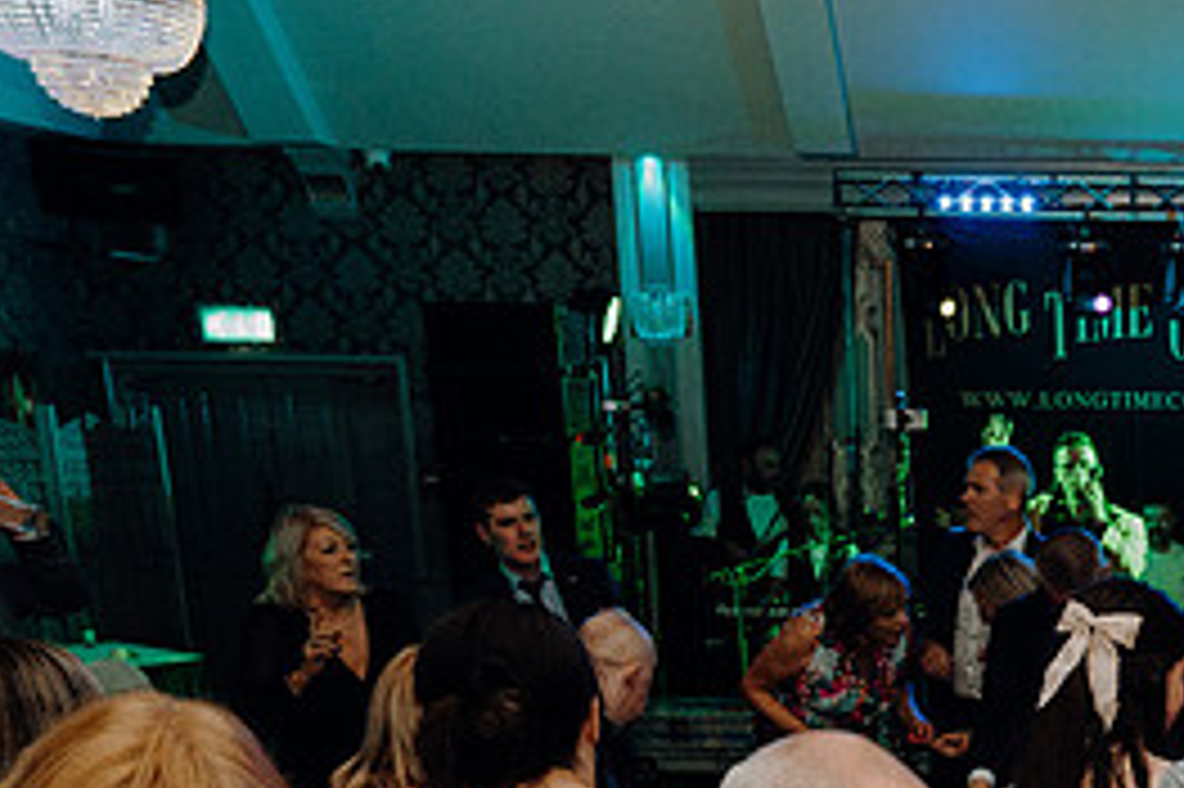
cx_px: 1229
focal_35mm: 53
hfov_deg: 33.7
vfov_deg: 23.9
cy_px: 862
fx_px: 1742
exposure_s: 1/160
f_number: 3.5
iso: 2500
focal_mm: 24
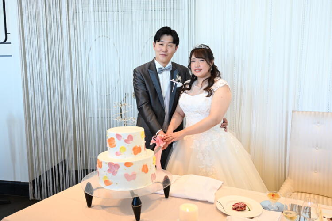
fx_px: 267
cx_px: 166
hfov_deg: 63.7
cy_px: 110
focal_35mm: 29
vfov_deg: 45.0
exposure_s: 1/60
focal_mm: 29
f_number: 6.3
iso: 800
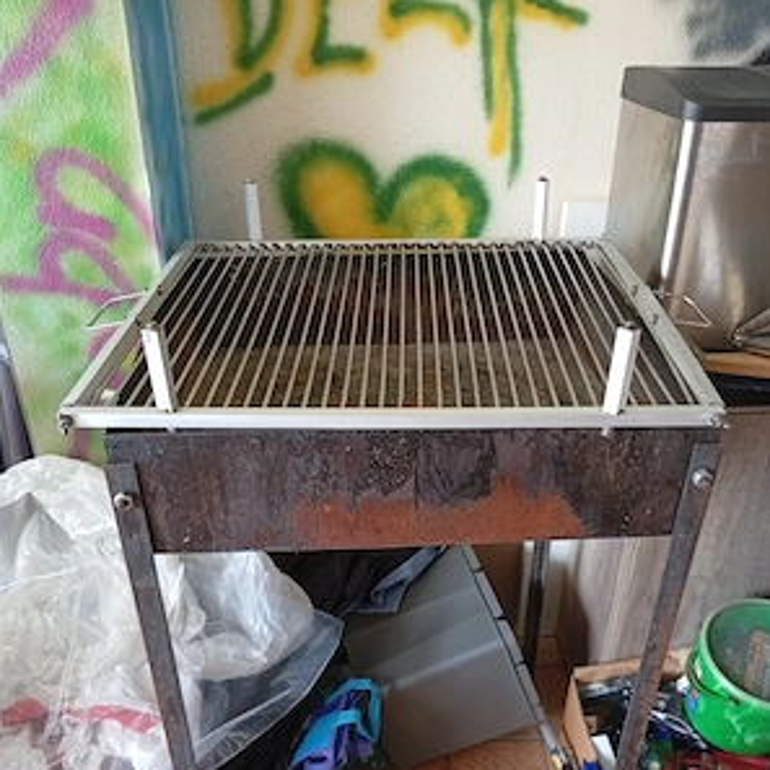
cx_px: 386
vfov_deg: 50.2
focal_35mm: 32
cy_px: 511
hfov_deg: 51.1
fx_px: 805
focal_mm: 3.98
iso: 308
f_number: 1.8
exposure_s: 1/33.3
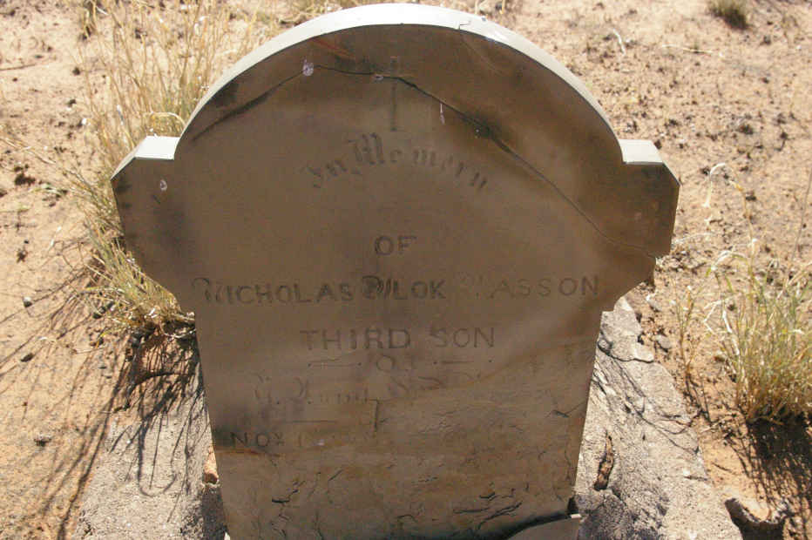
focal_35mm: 39
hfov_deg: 49.6
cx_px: 406
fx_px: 879
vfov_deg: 34.2
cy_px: 270
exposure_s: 1/3000
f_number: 8
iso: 3200
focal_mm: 26
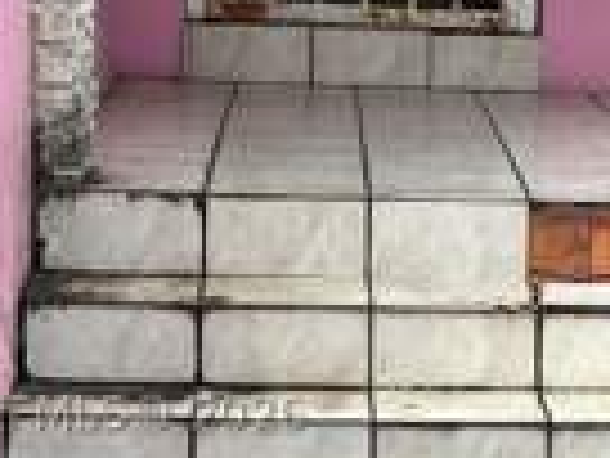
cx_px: 718
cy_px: 413
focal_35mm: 170
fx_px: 2996
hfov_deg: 11.4
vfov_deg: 8.7
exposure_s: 1/406
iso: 64
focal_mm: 6.86
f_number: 1.78
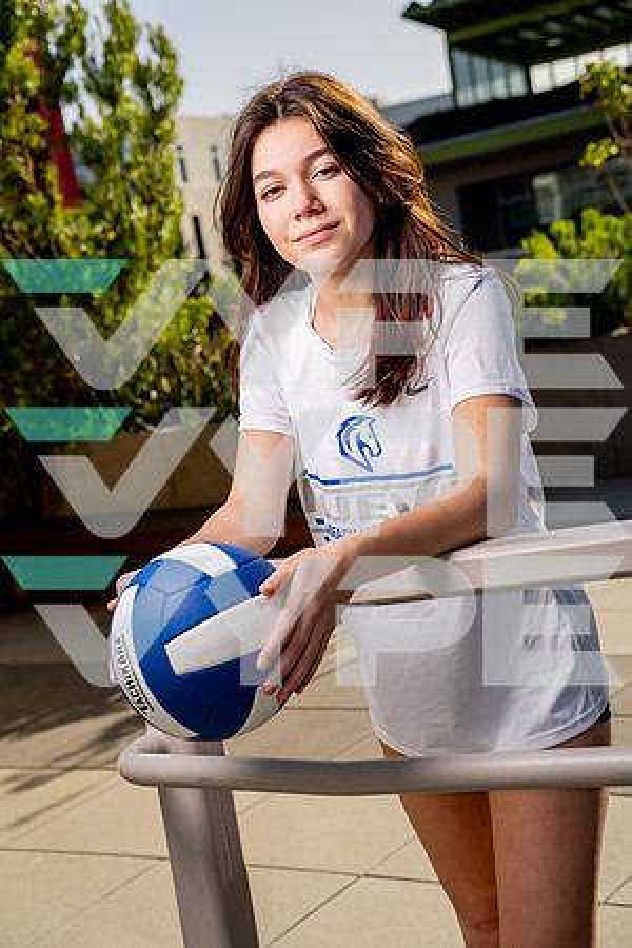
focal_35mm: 63
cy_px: 474
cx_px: 316
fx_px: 1659
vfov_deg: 31.9
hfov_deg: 21.6
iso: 100
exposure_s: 1/640
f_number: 5.6
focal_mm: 63
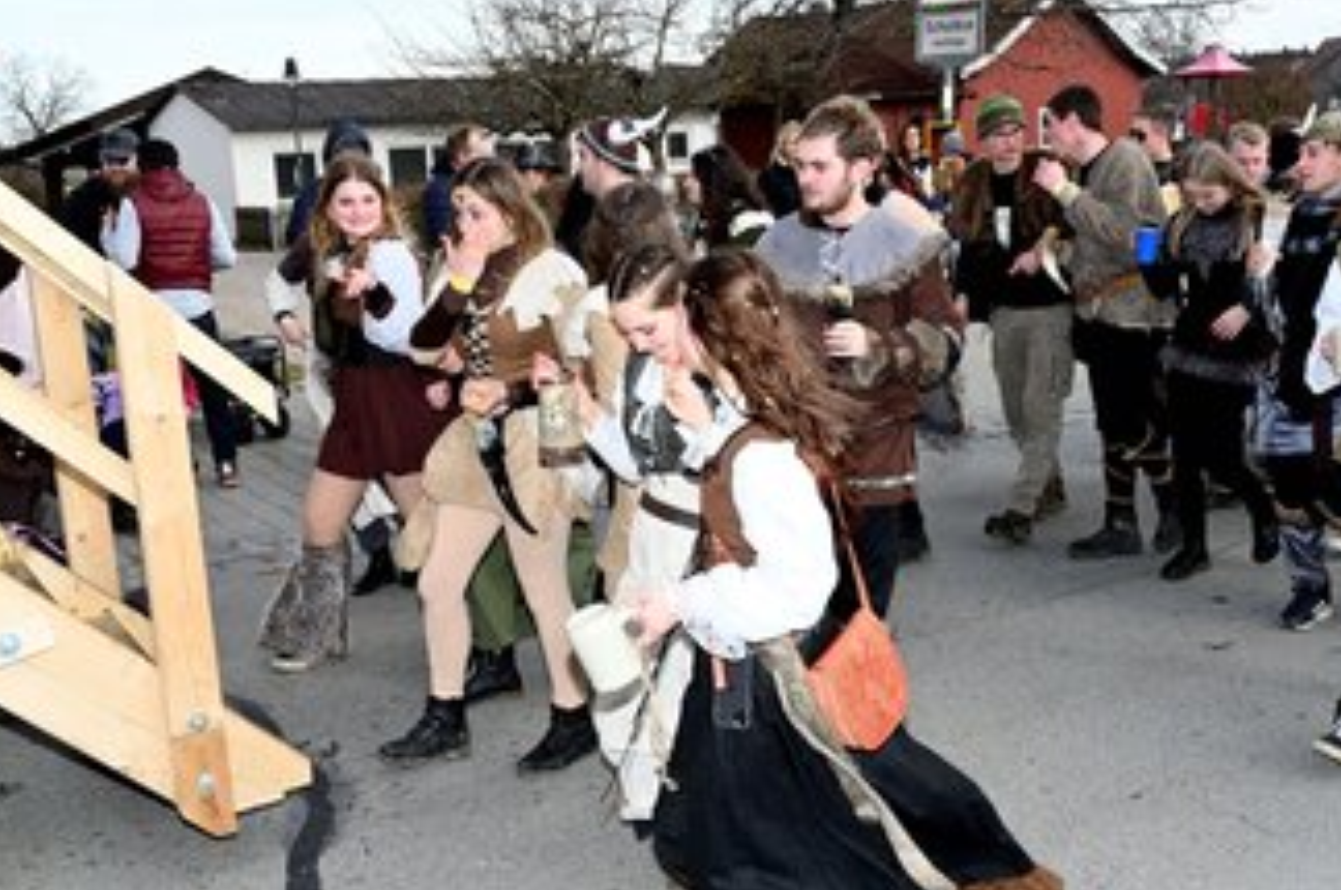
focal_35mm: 43
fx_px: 1585
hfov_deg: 45.8
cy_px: 455
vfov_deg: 31.4
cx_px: 749
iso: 1000
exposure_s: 1/200
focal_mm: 34.5
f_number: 16
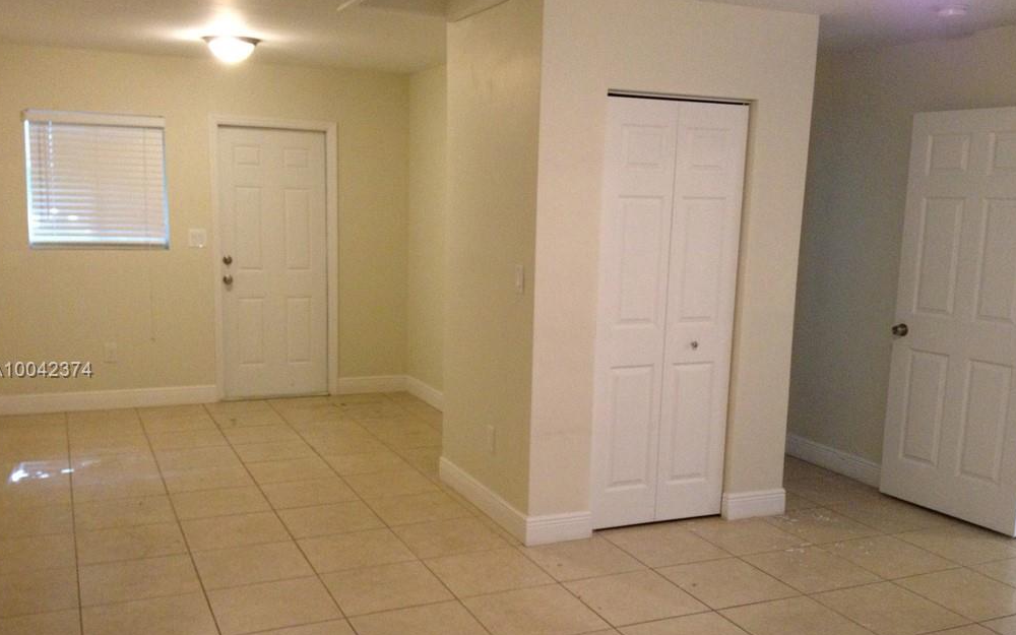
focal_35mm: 38
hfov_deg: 51.5
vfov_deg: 33.5
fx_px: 1052
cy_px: 371
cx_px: 507
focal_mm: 4.28
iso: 320
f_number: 2.4
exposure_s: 1/20
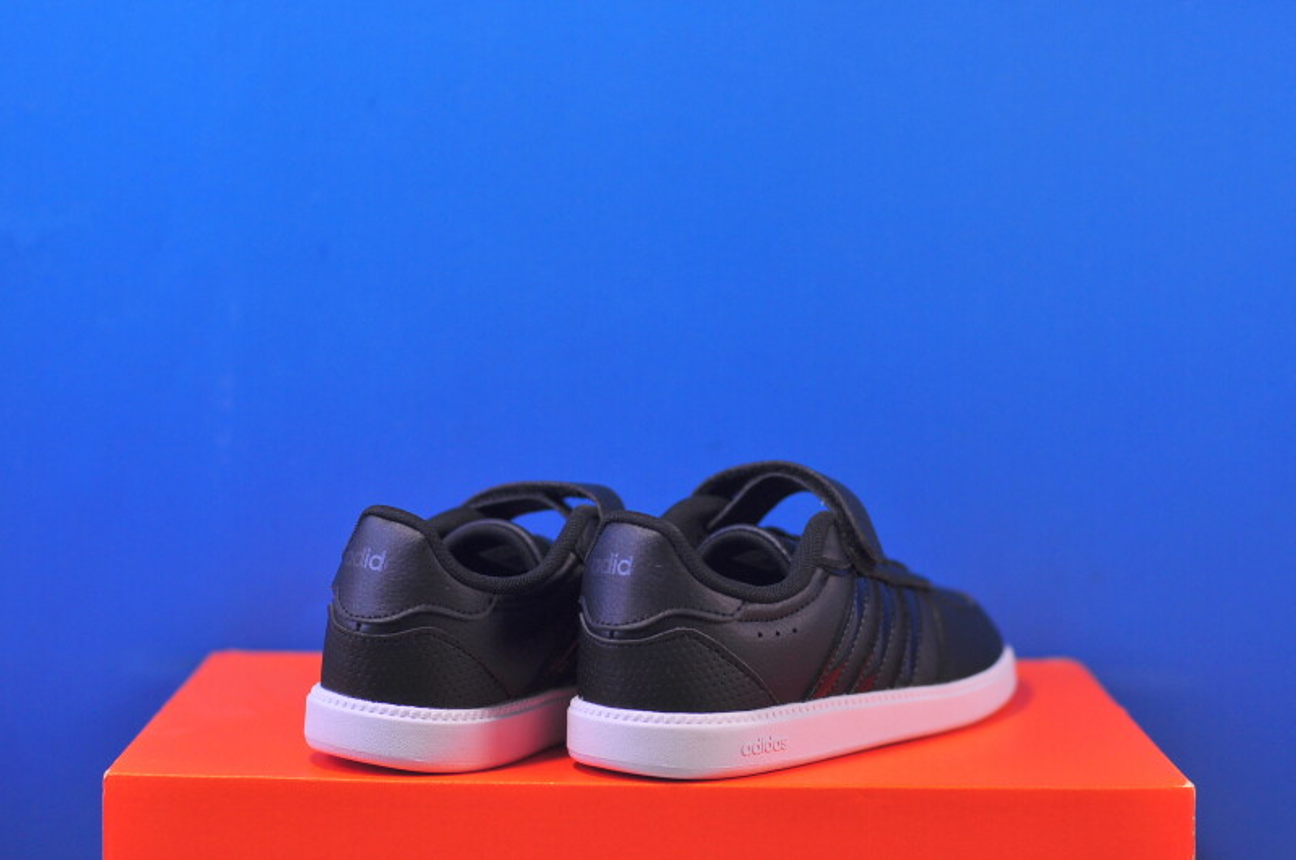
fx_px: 2696
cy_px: 430
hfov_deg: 27.0
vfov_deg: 18.1
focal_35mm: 75
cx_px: 648
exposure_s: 1/320
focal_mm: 50
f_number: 2.5
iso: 250
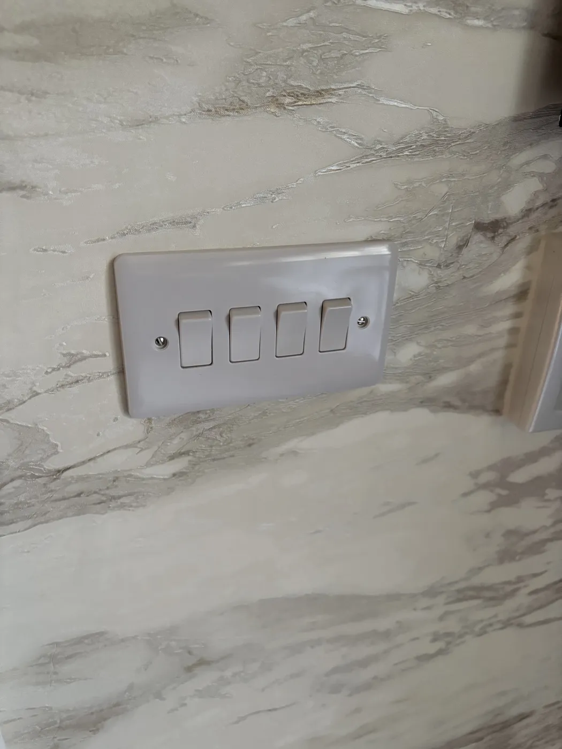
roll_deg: -2.0
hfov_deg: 53.1
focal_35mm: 26
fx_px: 563
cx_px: 281
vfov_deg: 67.3
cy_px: 374
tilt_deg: -26.4
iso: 400
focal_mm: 5.96
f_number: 1.6
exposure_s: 1/50
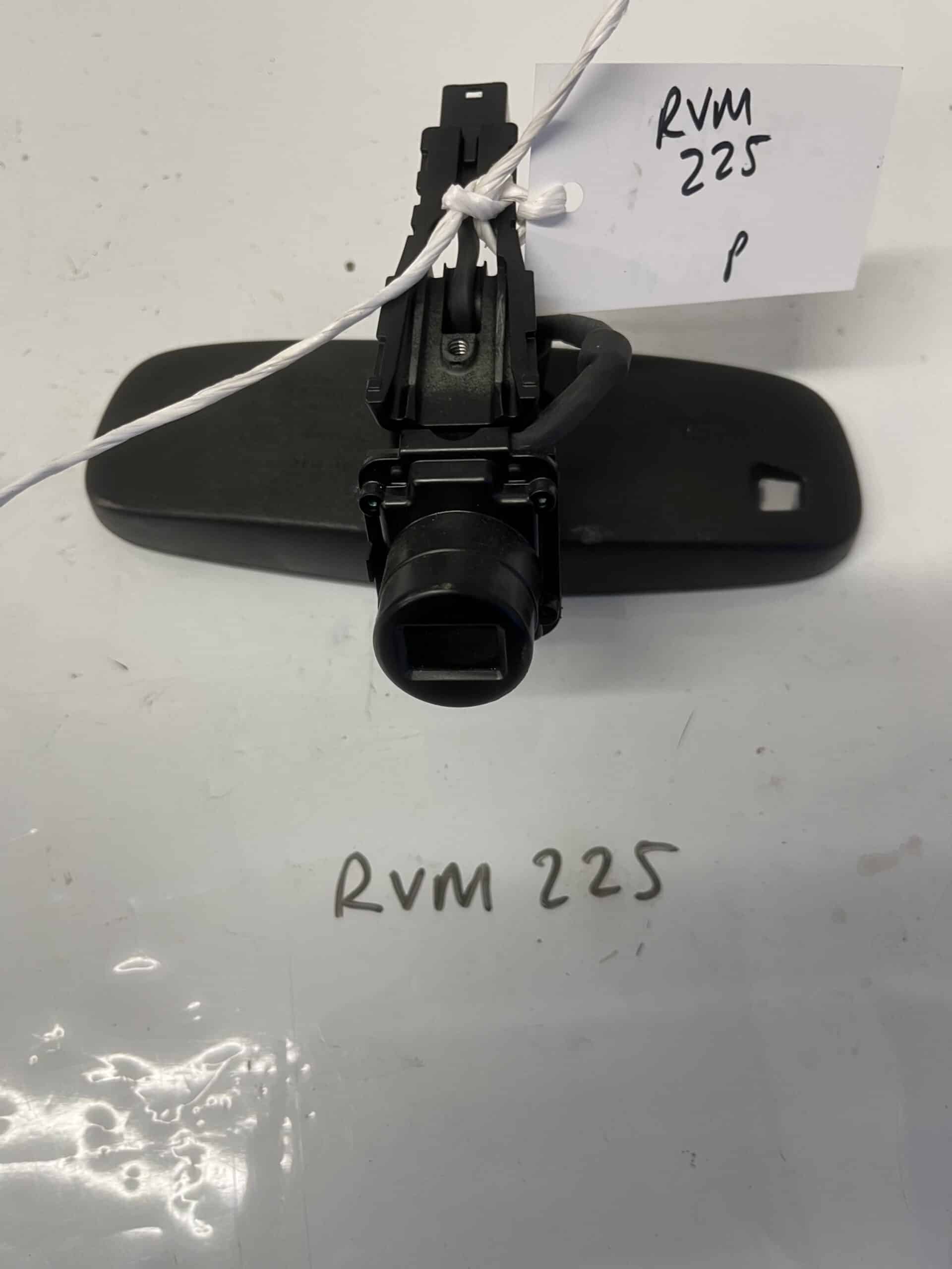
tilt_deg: -72.9
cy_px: 634
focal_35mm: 26
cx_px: 476
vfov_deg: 67.3
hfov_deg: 53.1
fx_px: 953
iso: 80
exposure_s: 1/50
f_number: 1.6
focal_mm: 5.1
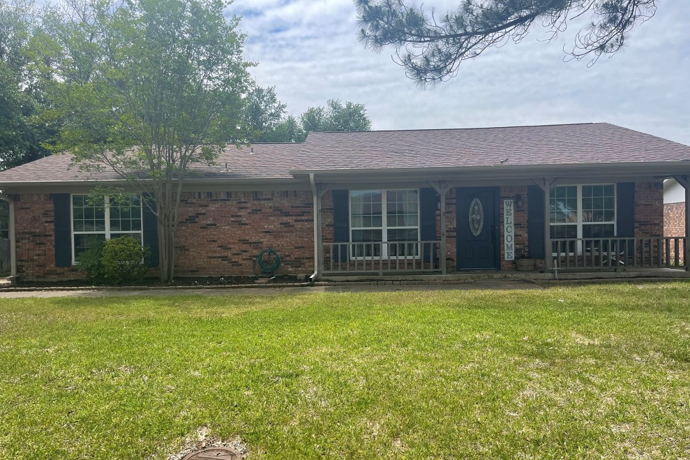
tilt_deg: -2.0
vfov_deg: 46.4
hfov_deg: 65.5
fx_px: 537
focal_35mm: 28
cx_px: 341
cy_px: 246
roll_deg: +1.0
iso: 32
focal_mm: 5.1
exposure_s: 1/3344
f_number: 1.6
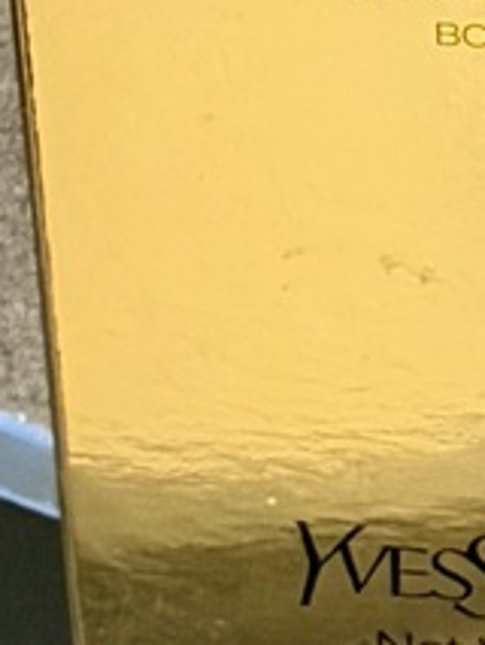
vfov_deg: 6.6
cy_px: 528
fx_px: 5599
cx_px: 1206
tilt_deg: -52.9
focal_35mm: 300
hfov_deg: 4.8
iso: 800
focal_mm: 6.76
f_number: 1.78
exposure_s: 1/20
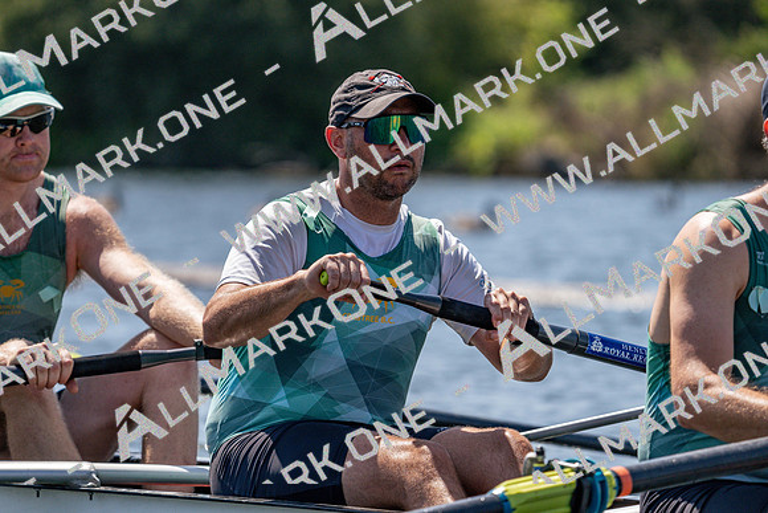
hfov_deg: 6.2
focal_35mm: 335
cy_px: 256
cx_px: 384
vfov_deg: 4.1
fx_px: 7148
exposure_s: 1/2000
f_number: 6.3
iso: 320
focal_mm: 335
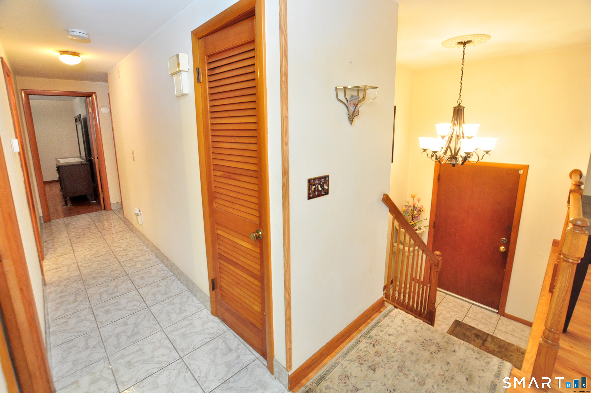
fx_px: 246
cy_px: 196
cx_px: 296
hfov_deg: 100.5
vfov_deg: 77.2
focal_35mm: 15
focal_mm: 10
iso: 800
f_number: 5
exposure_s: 1/25
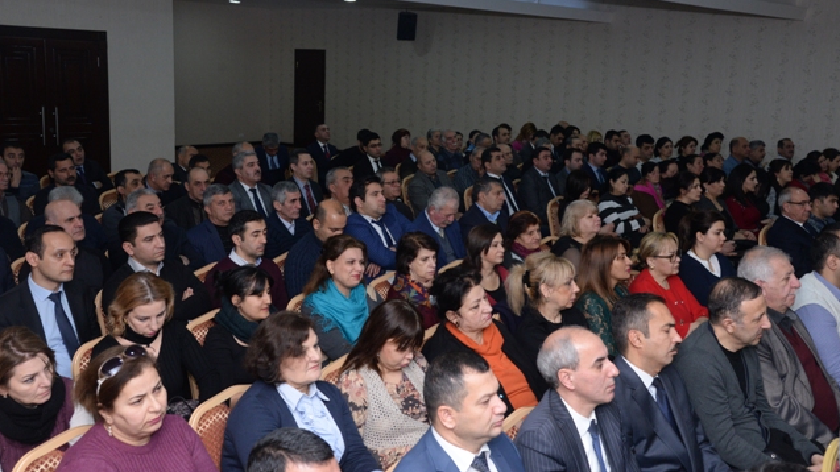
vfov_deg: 29.7
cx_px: 419
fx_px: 891
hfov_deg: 50.5
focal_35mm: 40
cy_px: 210
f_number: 6.3
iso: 2200
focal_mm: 38
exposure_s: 1/125
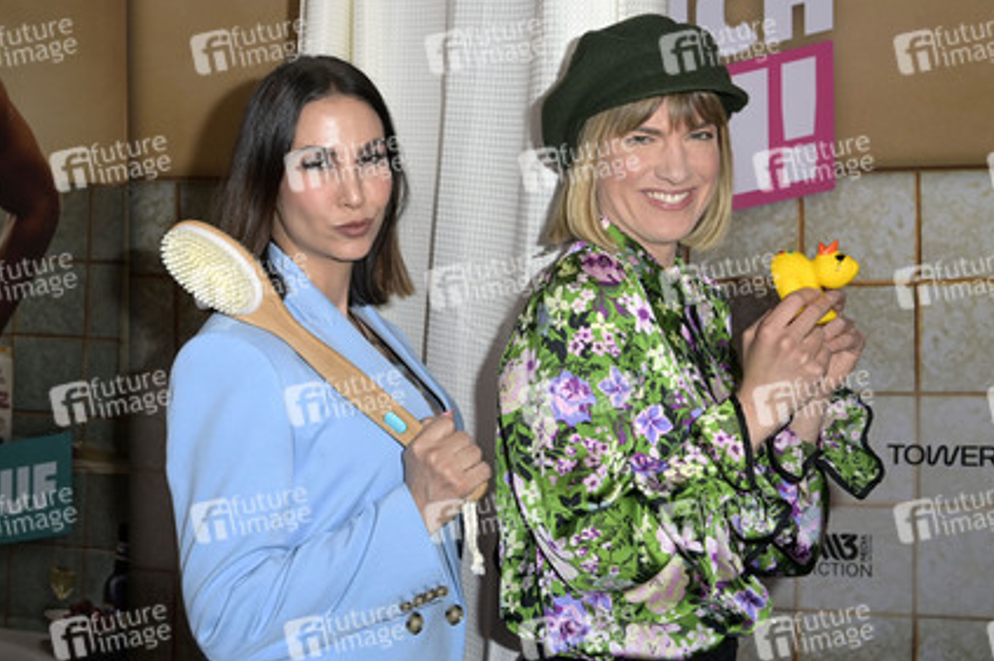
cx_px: 517
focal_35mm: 34
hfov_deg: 55.8
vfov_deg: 38.8
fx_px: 938
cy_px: 340
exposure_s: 1/250
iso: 500
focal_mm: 32
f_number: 5.6
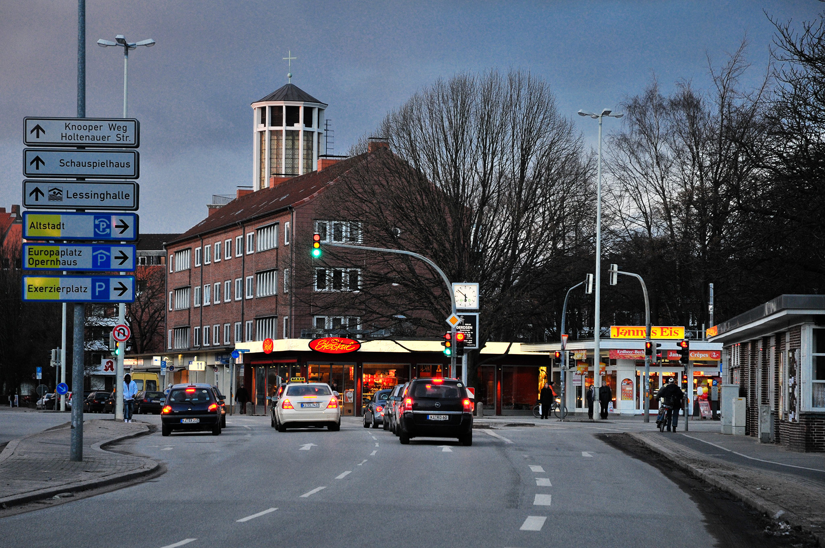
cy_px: 274
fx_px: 2403
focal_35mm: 105
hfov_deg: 19.5
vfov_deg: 13.0
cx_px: 412
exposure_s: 1/125
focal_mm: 70
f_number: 4.5
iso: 400
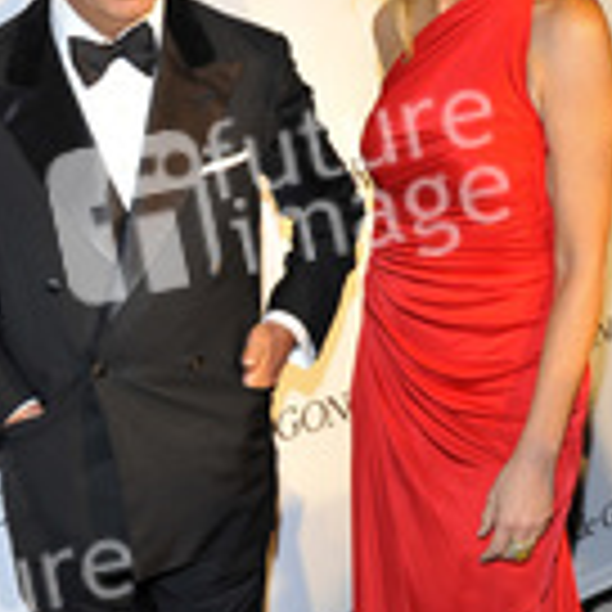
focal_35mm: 80
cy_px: 423
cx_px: 412
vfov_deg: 21.5
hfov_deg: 21.6
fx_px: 1600
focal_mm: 32
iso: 500
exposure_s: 1/160
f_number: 5.6
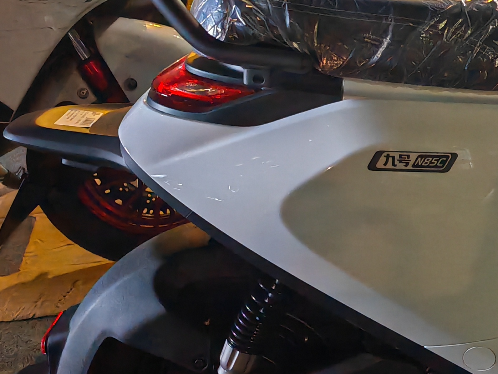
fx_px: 1122
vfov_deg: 18.8
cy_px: 110
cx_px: 687
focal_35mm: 78
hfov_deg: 21.9
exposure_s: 1/25
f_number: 1.6
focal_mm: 7.62
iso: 2500
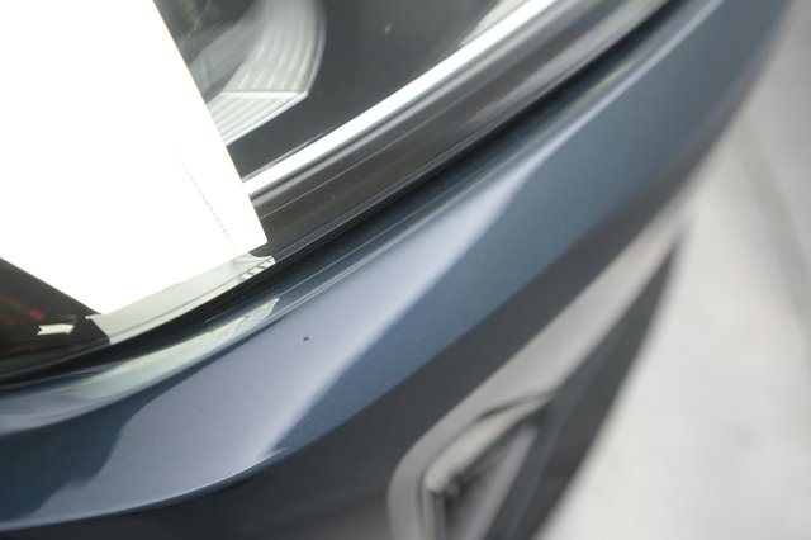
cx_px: 406
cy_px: 270
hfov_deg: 65.5
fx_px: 630
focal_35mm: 28
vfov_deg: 46.4
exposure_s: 1/100
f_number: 4.5
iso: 4000
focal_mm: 28
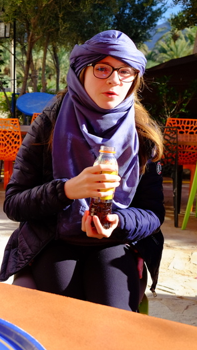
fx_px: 520
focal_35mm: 56
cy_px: 177
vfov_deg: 37.2
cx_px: -60
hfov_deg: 19.7
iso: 400
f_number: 4
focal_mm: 23
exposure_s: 1/300
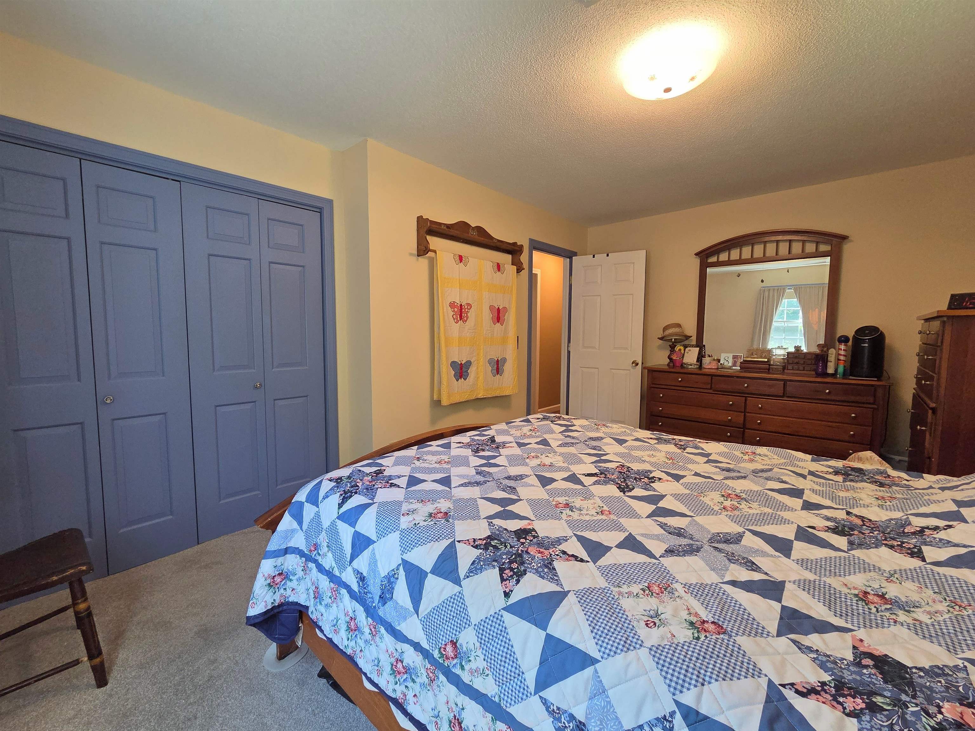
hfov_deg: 106.2
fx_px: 366
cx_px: 488
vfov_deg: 89.9
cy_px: 366
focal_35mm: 13
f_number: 2.2
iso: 250
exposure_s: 1/120
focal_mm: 2.2
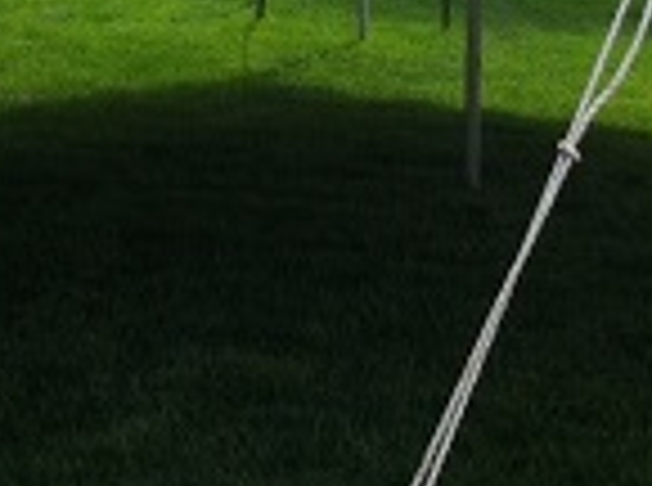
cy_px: -106
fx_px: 2912
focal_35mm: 155
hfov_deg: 12.8
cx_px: 382
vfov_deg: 9.4
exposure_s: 1/420
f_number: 2.8
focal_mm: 3.85
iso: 80
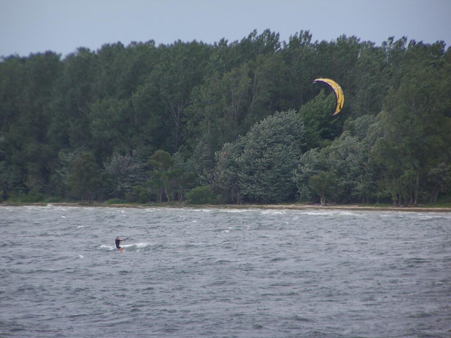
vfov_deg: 4.1
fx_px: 4782
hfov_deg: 5.4
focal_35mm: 367
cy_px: 169
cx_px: 226
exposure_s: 1/500
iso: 80
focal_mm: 60.8
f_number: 3.6
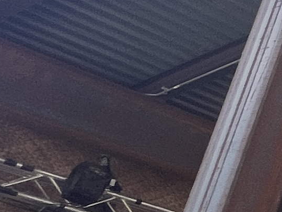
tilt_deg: +21.7
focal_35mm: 97
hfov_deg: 9.1
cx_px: 1028
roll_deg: +0.1
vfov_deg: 14.8
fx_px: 790
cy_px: 249
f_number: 1.8
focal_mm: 1.57
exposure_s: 1/704
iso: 32
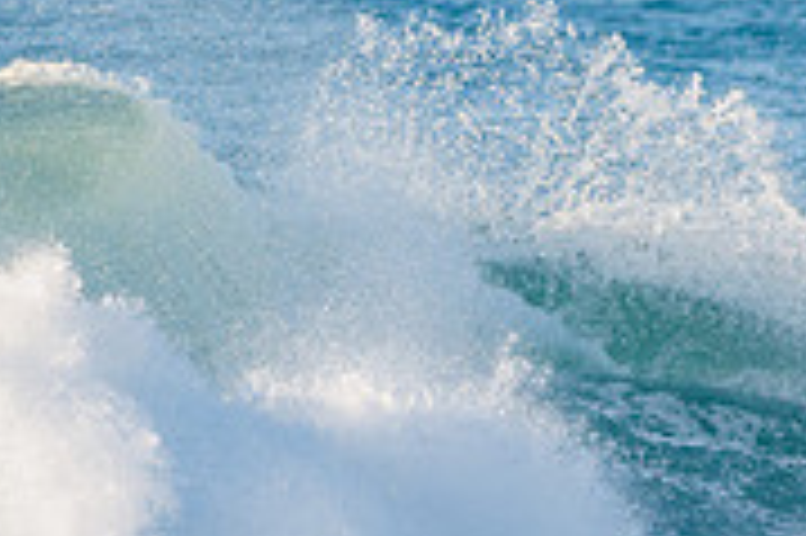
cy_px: 651
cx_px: 621
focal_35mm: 1623
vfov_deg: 0.8
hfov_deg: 1.3
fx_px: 36303
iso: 220
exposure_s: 1/1600
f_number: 5.6
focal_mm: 500
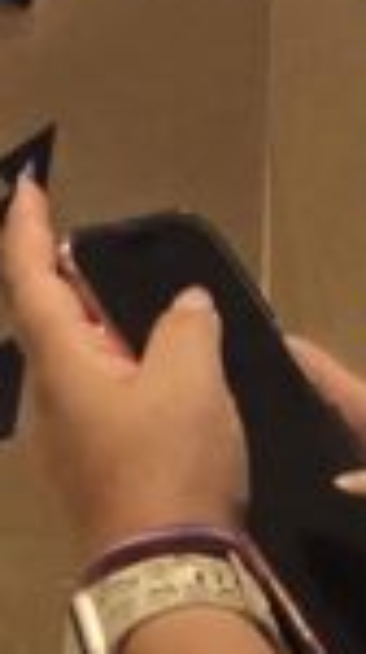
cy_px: -1321
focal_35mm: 513
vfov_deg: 4.1
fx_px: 8881
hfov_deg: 2.3
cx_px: 1046
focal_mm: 7.9
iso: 250
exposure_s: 1/120
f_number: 2.4
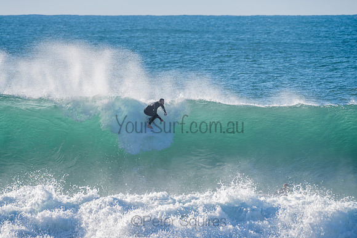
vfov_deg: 2.2
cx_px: 178
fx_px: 6073
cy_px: 119
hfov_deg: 3.4
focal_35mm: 613
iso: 64
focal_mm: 500
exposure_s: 1/320
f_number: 8
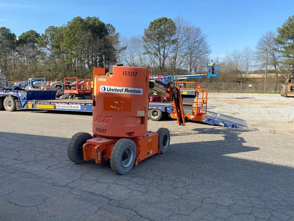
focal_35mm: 26
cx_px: 147
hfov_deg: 67.3
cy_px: 110
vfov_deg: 53.1
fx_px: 221
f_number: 1.8
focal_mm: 4.25
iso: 32
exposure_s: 1/1565
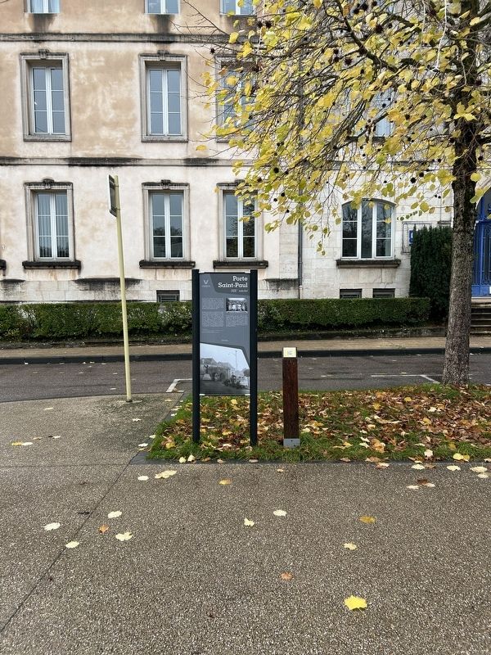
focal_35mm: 26
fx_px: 492
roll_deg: +1.9
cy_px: 328
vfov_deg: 67.3
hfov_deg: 53.1
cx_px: 246
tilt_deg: -1.6
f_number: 1.5
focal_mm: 5.7
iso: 40
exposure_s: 1/230
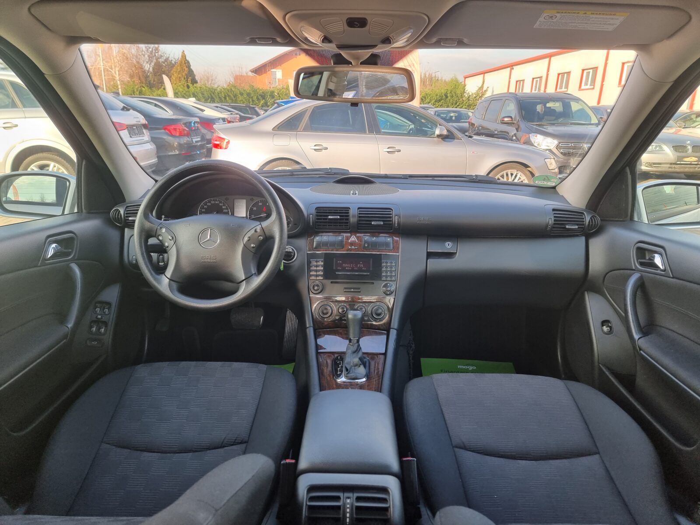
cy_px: 262
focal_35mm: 24
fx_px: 485
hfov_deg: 71.6
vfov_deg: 56.8
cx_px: 350
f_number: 1.8
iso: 50
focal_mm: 6.7
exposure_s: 1/100
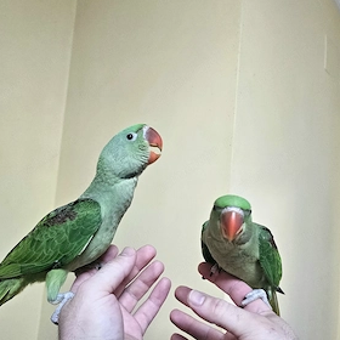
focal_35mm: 29
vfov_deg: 55.6
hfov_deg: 55.6
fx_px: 322
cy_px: 185
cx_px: 165
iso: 250
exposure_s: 1/101
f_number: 1.7
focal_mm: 6.3
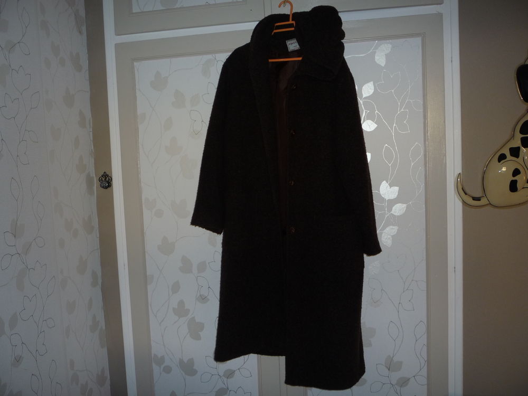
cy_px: 198
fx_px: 458
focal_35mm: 30
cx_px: 264
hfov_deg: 60.0
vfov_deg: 46.8
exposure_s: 1/30
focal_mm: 5.2
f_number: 3.3
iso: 100
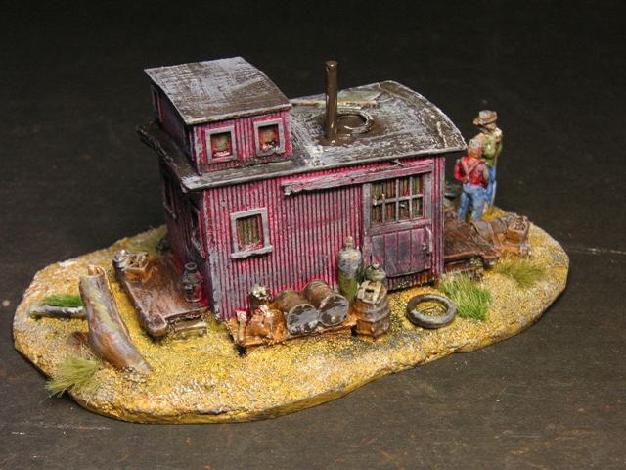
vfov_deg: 16.8
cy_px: 235
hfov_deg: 22.3
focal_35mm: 88
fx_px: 1591
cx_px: 313
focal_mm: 14.6
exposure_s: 1/6
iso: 100
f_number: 4.7
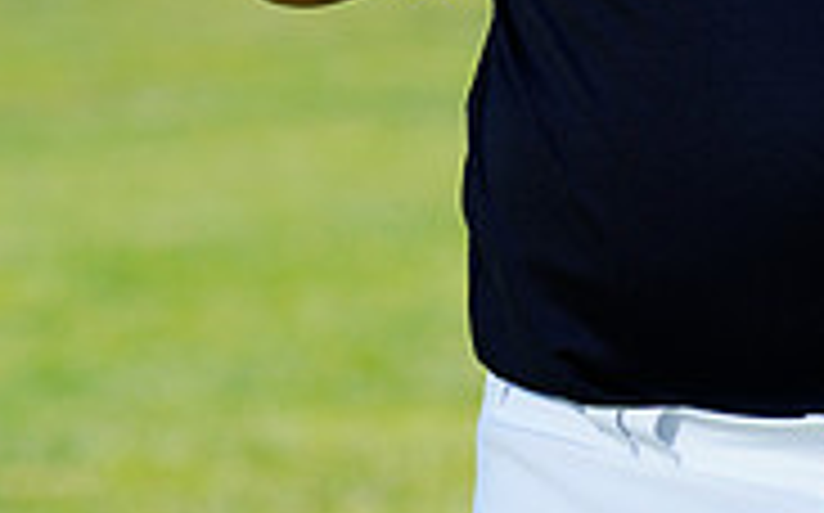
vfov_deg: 2.6
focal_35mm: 495
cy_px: -272
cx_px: 829
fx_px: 11106
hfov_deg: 4.2
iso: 100
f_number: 6.3
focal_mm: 153
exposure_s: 1/250
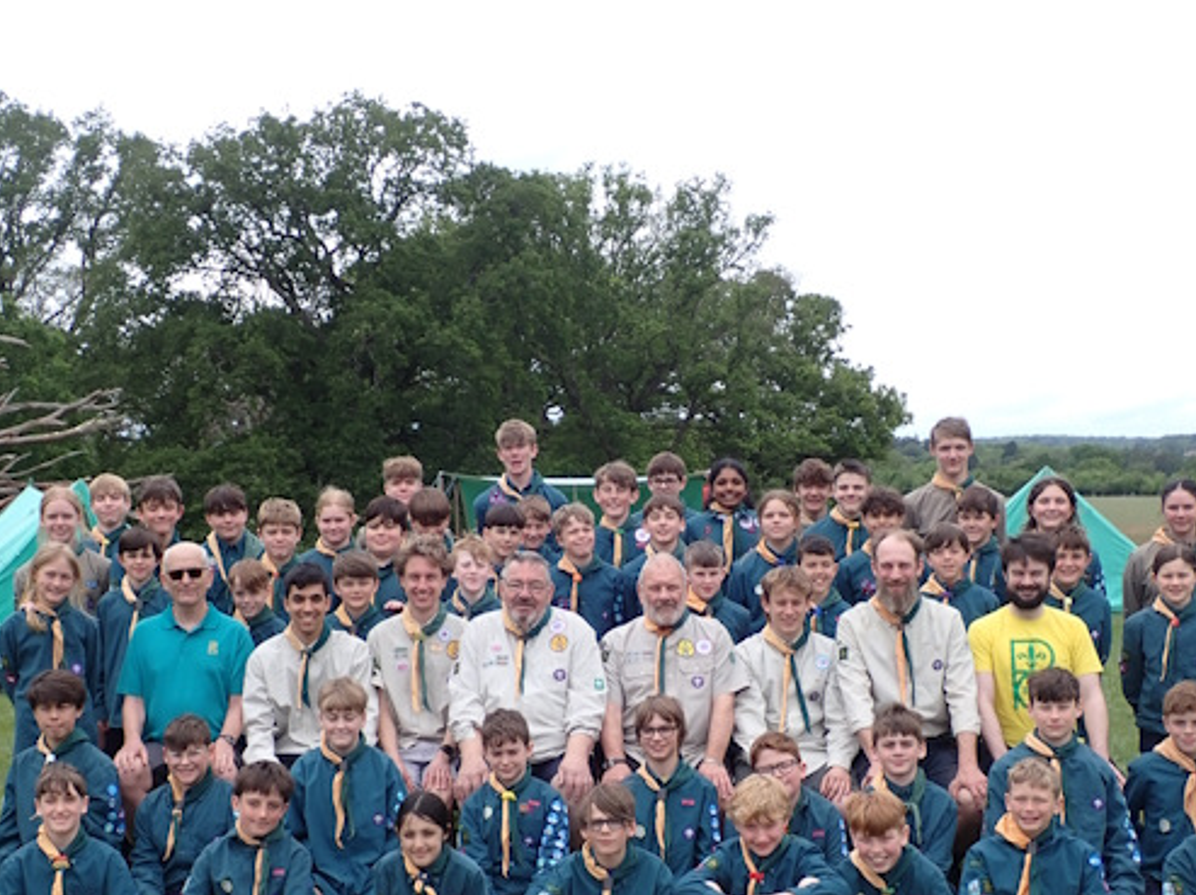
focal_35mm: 54
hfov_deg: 35.6
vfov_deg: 26.8
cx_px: 597
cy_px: 627
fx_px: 1864
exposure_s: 1/320
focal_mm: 6.83
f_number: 3.5
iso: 100
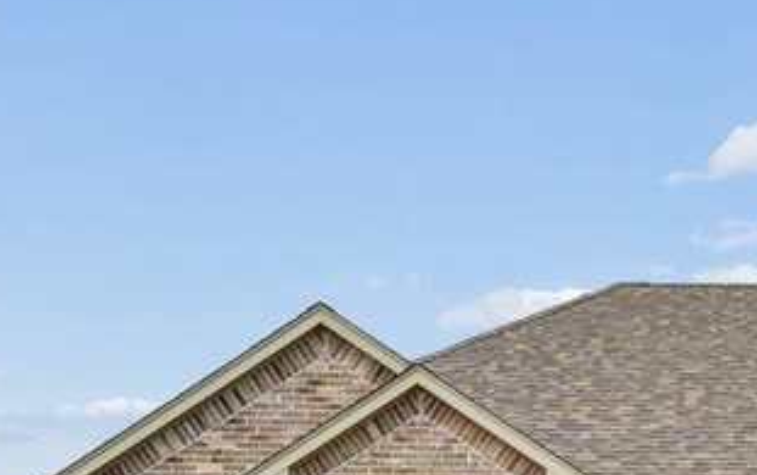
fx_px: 1384
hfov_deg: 28.8
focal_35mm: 67
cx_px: 747
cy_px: 649
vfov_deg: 18.0
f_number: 8
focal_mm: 16
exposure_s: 1/320
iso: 200
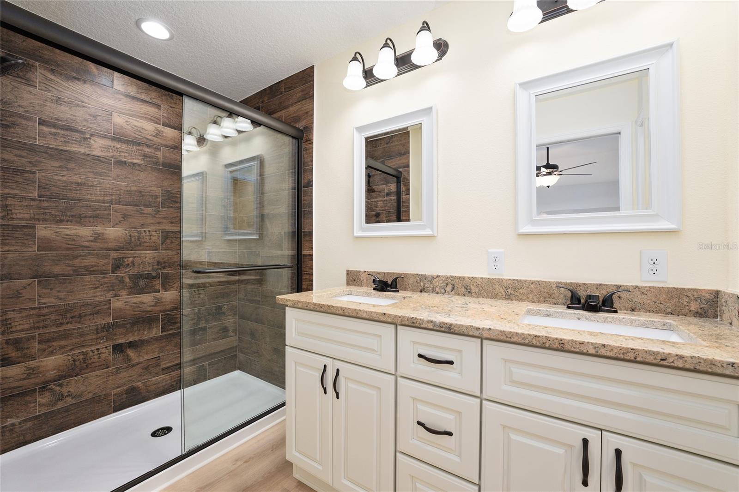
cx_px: 370
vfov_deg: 81.2
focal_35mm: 14
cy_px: 246
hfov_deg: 104.3
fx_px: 287
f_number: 7.1
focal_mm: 14
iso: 500
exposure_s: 1/25
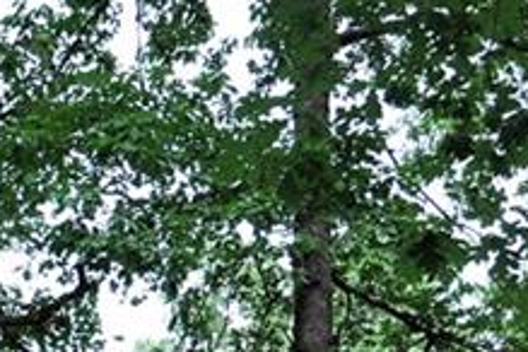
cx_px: -583
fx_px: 2161
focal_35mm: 147
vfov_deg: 9.1
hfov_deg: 12.1
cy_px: 505
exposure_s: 1/200
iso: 200
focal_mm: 21
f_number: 6.3
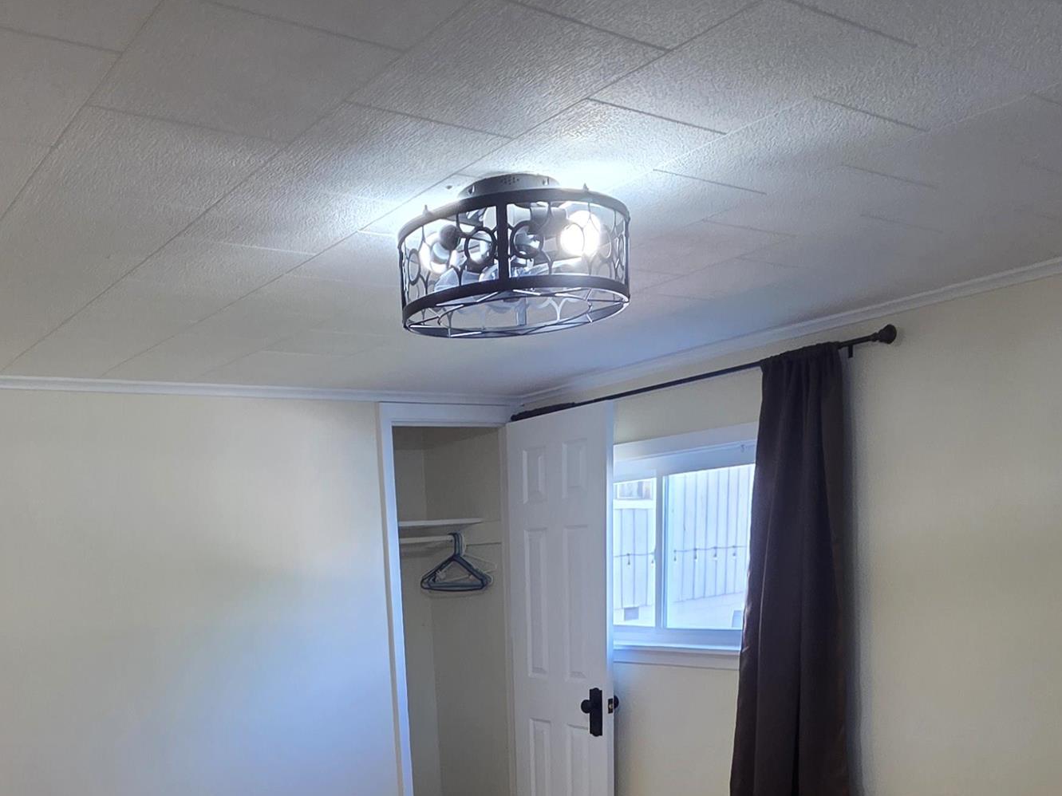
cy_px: 849
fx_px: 920
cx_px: 396
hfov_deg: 59.2
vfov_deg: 39.4
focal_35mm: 30
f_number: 1.9
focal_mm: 2.2
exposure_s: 1/60
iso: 200
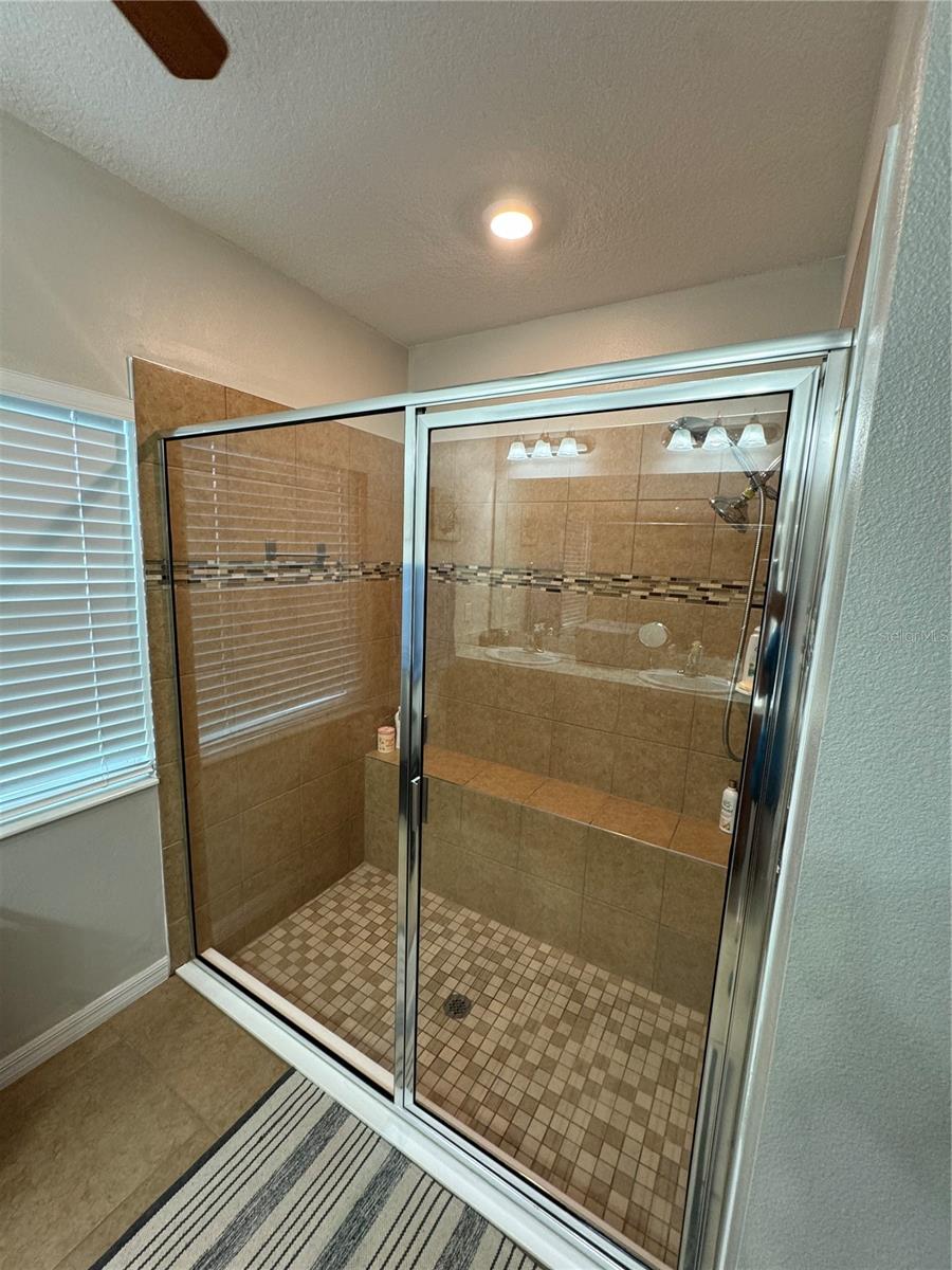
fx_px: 513
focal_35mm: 14
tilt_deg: -9.5
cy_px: 635
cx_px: 476
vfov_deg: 102.1
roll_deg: -2.8
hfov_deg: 85.7
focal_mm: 2.22
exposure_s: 1/60
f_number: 2.2
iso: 200
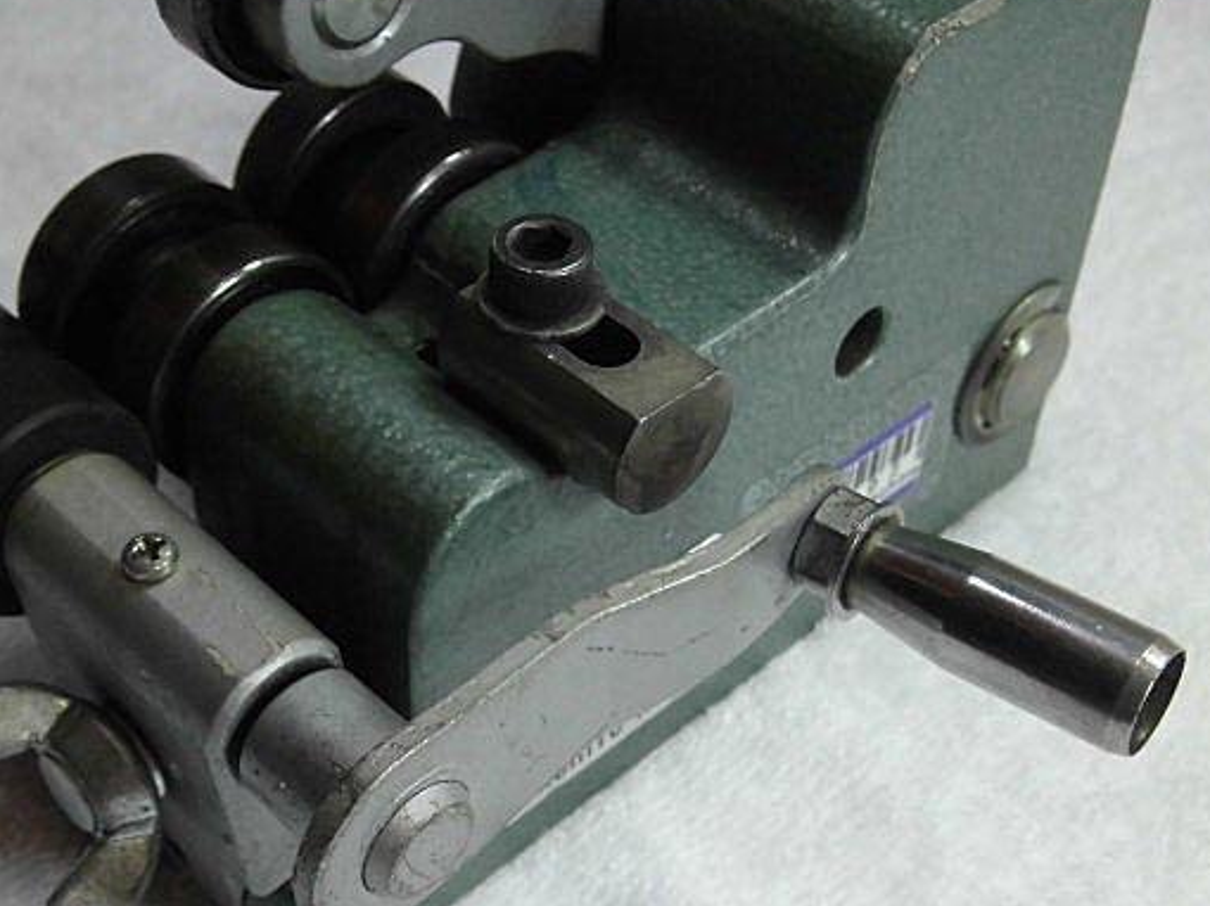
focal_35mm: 59
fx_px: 2061
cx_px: 524
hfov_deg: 32.7
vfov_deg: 24.8
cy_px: 534
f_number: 3.4
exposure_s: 1/60
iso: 400
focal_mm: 8.3
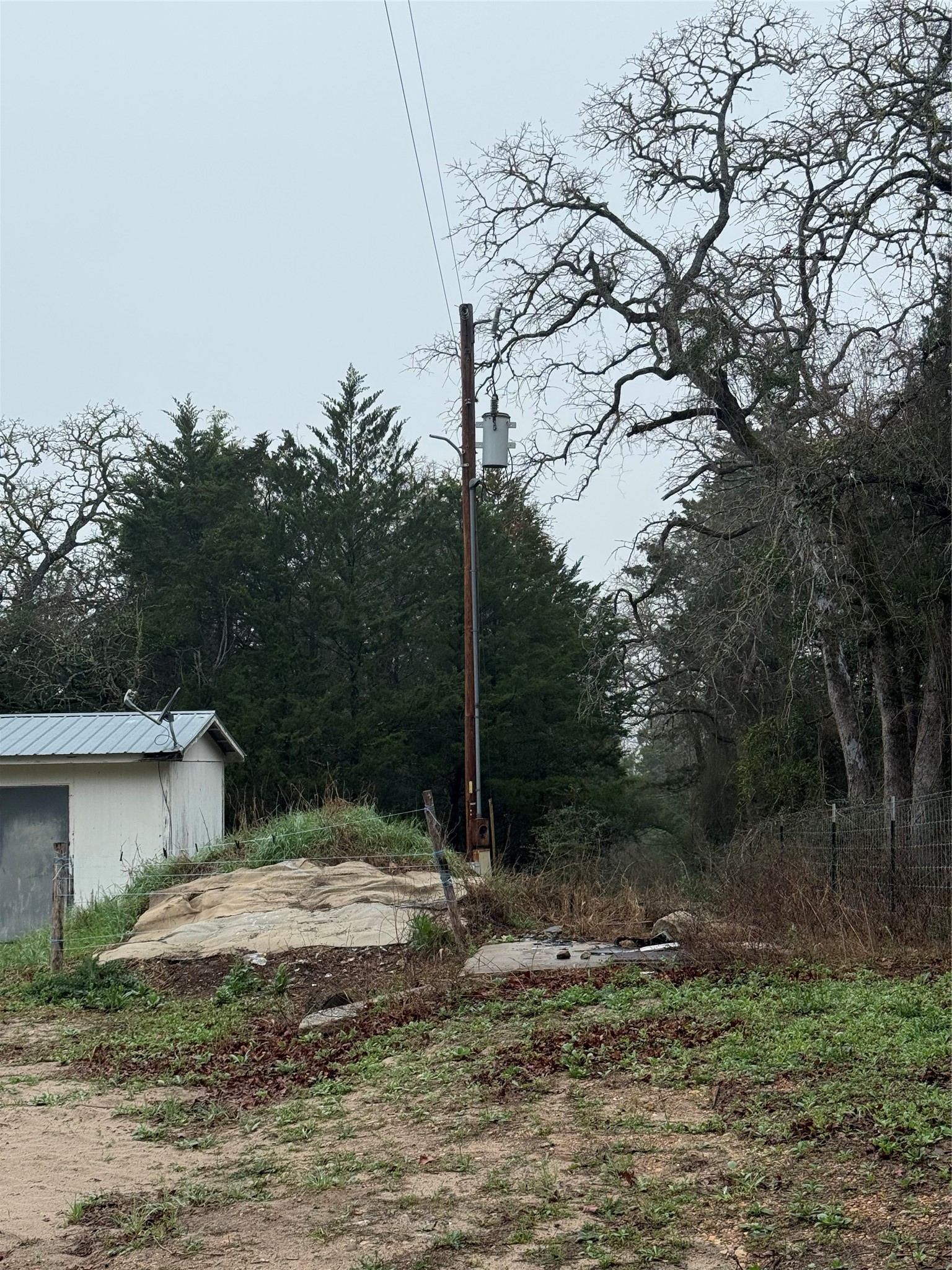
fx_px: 1760
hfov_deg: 30.3
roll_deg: +0.8
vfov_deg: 39.7
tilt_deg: +4.1
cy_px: 635
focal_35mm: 48
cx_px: 476
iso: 64
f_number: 1.78
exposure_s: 1/1838
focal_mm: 6.76
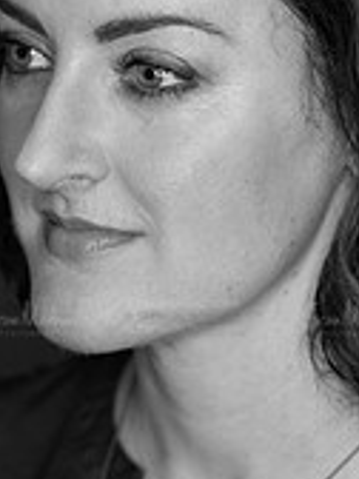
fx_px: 3028
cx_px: 194
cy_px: 274
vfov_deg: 9.0
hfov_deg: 6.8
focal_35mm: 219
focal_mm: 85
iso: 2000
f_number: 3.5
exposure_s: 1/400
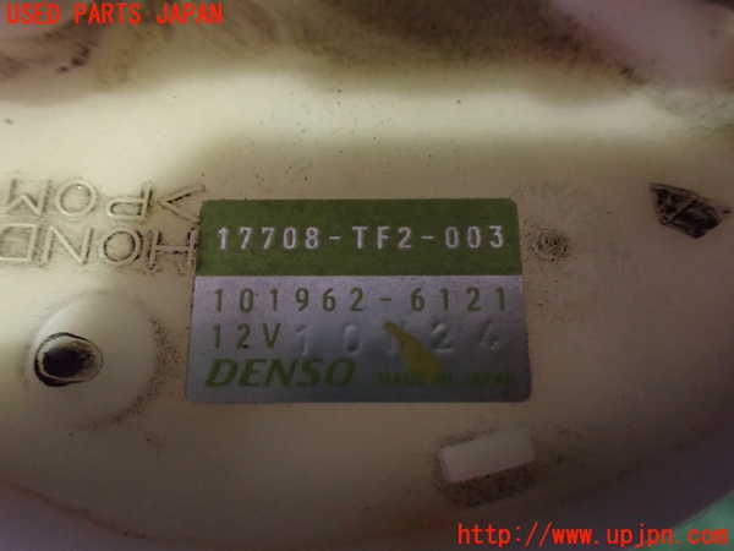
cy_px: 276
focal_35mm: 30
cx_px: 367
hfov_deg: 60.0
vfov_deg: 46.8
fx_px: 636
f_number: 2.3
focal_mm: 5.4
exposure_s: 1/30
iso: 1000
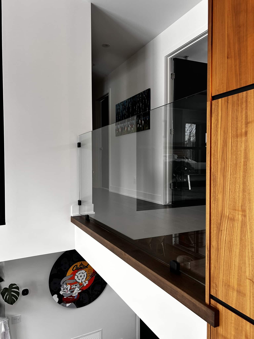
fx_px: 254
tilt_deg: -1.2
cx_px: 127
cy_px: 170
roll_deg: -0.1
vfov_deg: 67.3
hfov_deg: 53.1
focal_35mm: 26
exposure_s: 1/115
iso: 125
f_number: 1.5
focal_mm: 5.7
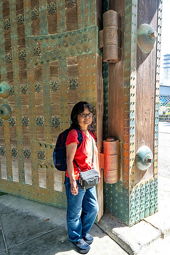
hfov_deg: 53.1
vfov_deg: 73.7
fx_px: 170
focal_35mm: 24
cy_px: 128
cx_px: 85
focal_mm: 24
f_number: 16
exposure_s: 1/125
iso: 1400
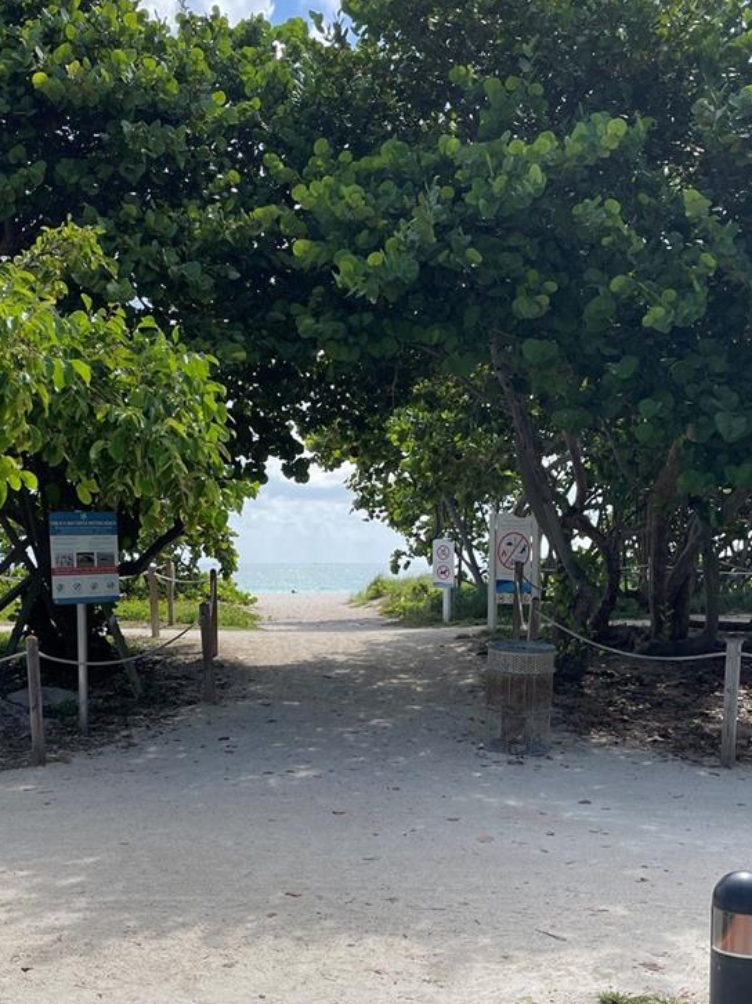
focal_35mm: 43
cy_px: 660
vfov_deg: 43.3
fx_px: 1246
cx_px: 271
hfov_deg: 33.4
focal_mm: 4.2
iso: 32
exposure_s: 1/2882
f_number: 1.6
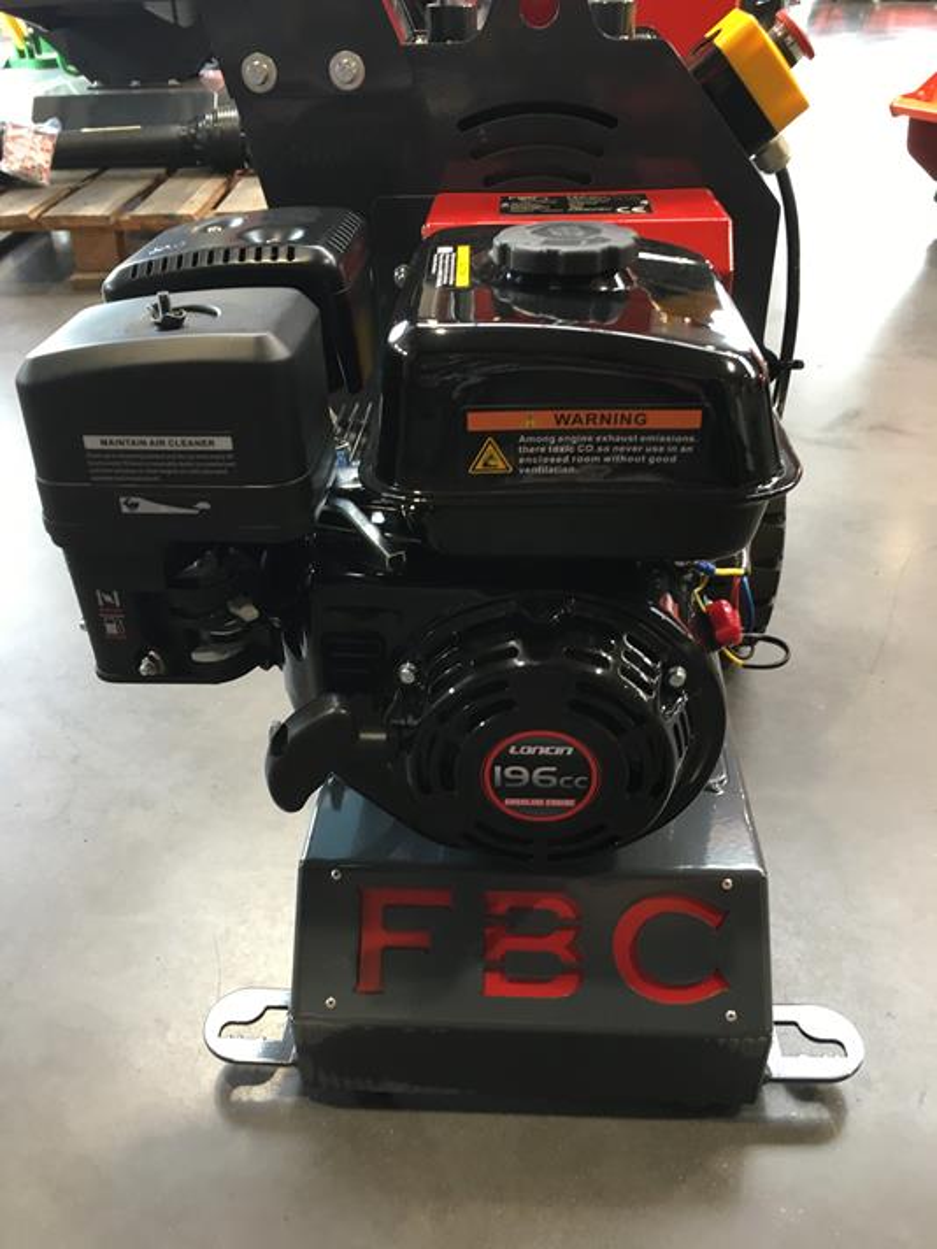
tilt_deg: -33.7
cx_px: 468
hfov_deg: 48.2
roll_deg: +0.8
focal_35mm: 29
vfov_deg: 61.7
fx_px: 1047
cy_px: 624
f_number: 2.2
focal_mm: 4.15
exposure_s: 1/33
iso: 100
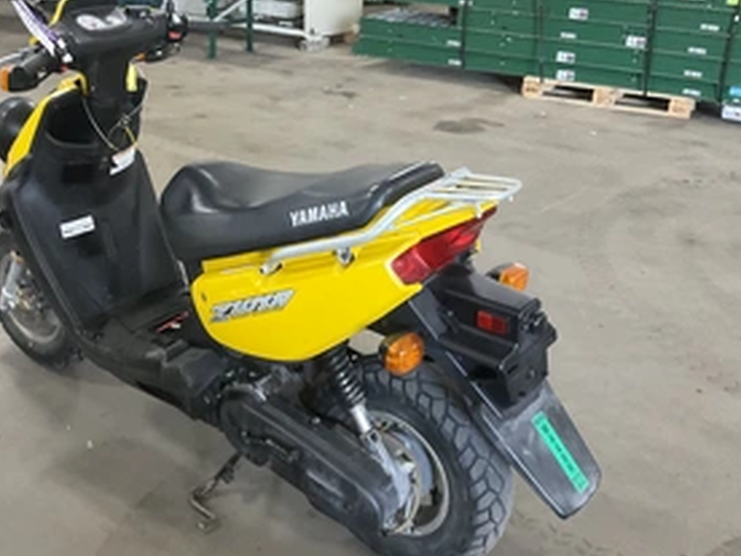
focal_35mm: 42
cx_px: 303
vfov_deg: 34.3
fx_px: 899
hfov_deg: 44.6
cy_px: 252
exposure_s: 1/60
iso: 250
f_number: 1.8
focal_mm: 3
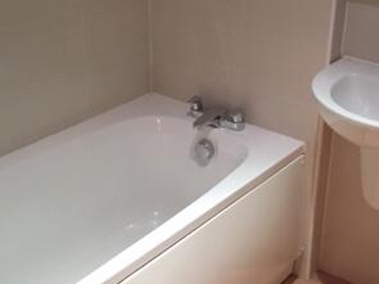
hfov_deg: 30.5
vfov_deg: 23.3
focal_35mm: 63
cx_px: 257
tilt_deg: -24.7
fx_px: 689
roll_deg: -3.1
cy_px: 155
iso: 200
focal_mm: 4.15
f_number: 2.2
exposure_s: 1/33
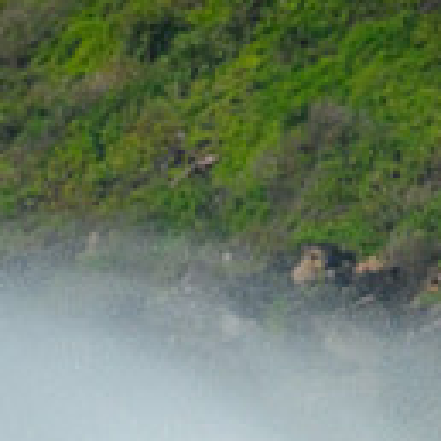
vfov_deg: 0.6
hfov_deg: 0.6
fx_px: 44105
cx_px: -130
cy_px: 648
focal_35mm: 3060
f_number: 11
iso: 800
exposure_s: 1/2500
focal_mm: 800
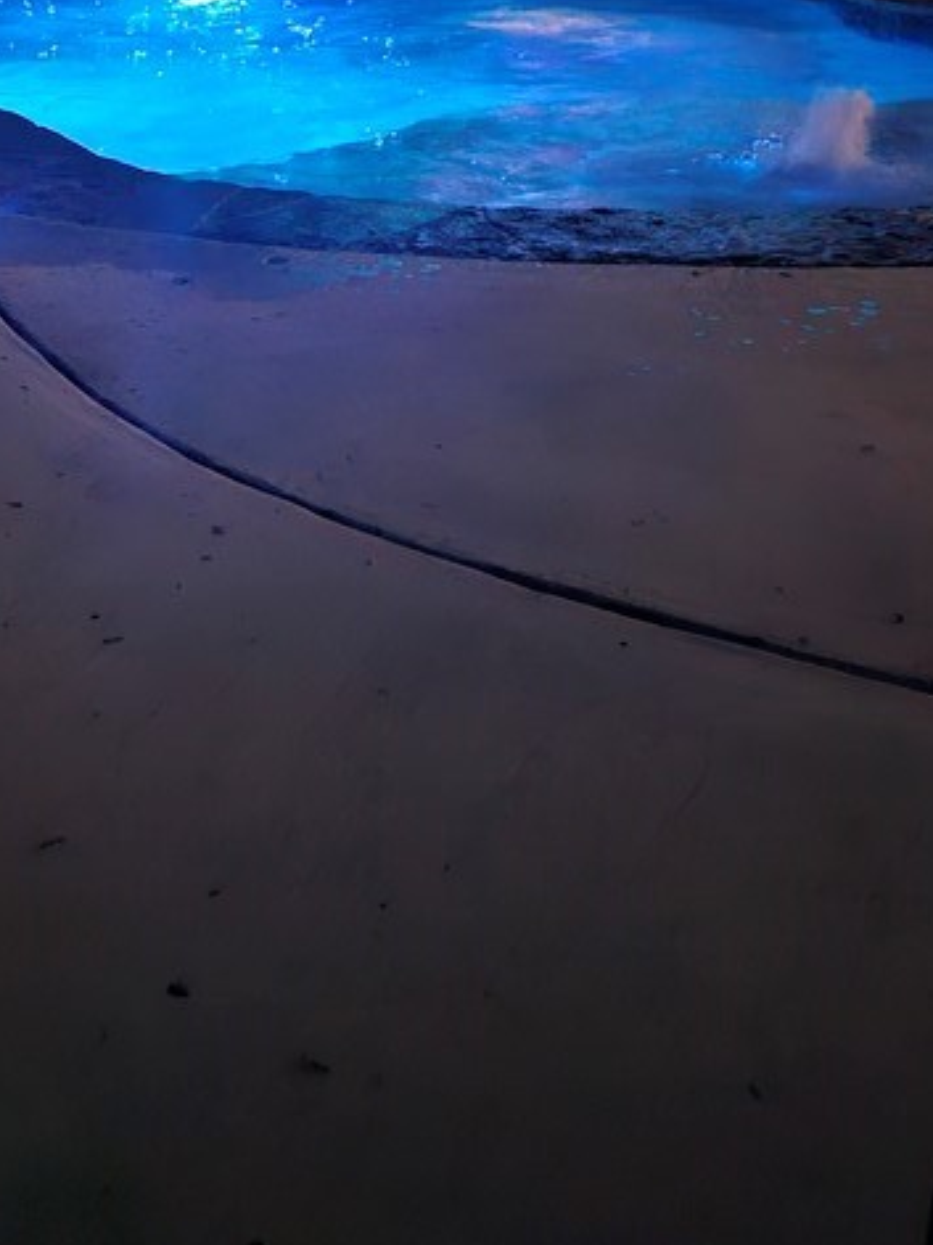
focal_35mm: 50
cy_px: 122
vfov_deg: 35.9
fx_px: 1798
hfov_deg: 28.1
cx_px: 103
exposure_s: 1/8
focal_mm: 6.3
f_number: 1.7
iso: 2000
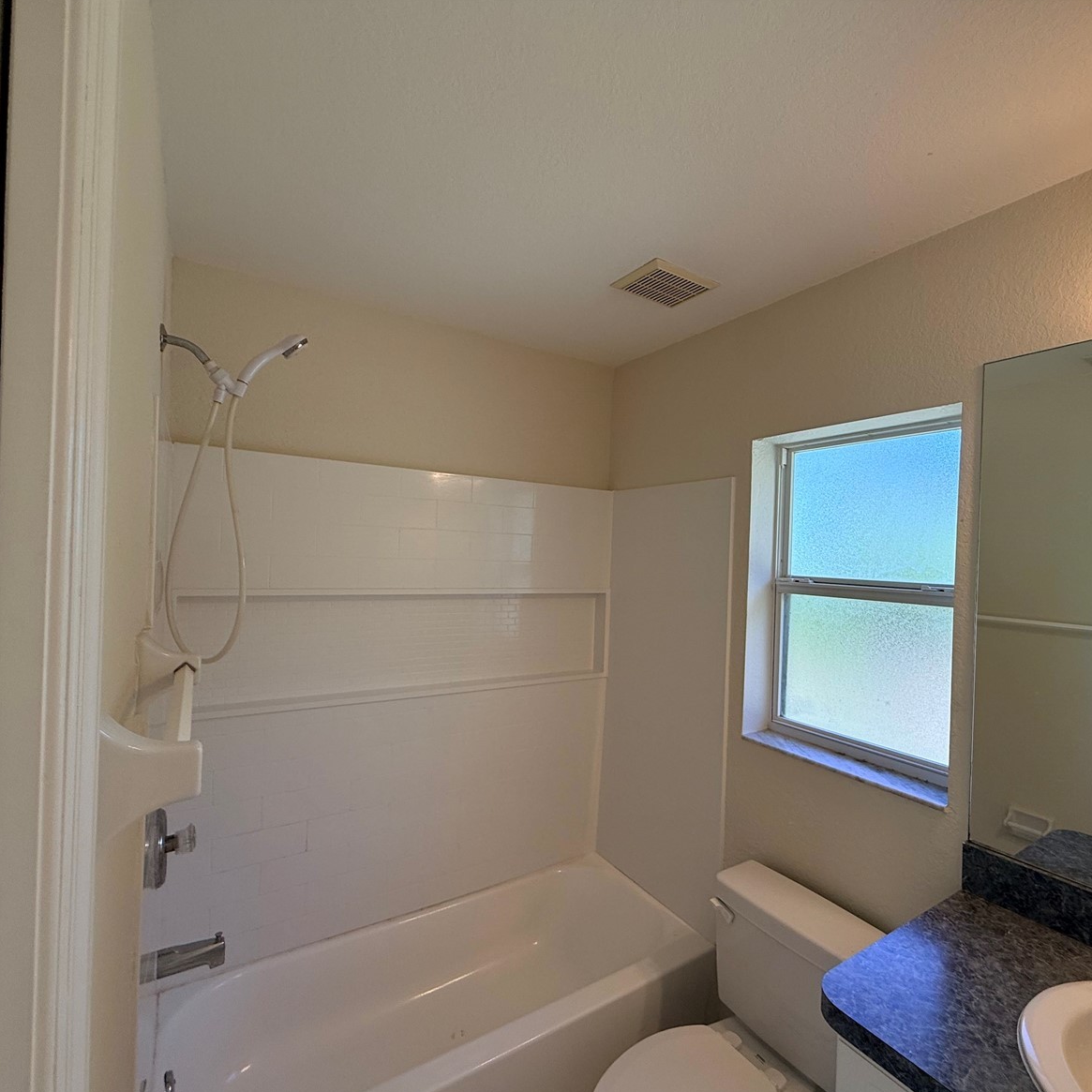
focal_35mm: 17
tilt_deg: +0.6
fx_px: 607
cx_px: 629
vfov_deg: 84.0
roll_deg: -2.1
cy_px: 557
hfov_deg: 83.4
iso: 64
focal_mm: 2.22
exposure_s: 1/120
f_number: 2.2
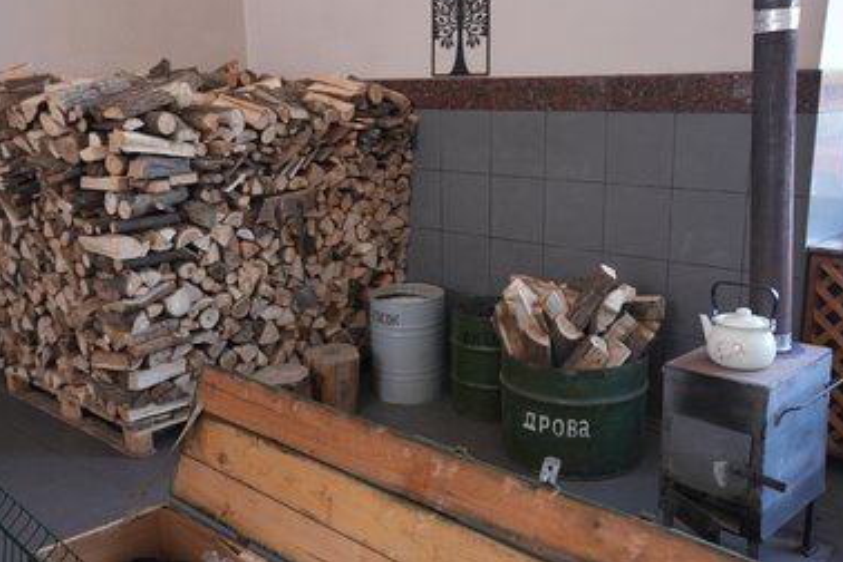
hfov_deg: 53.1
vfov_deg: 36.9
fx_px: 843
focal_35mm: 36
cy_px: 271
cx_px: 406
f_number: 3.5
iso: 1000
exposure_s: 1/160
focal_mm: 34
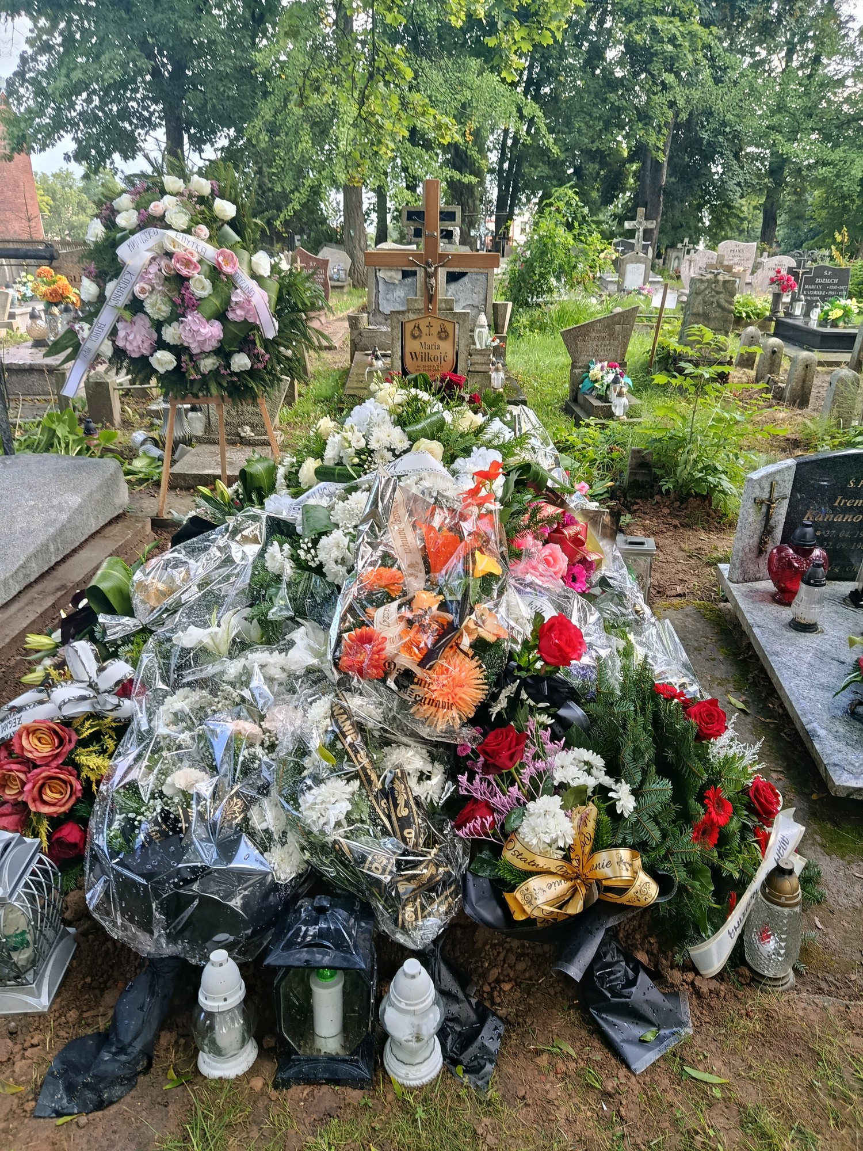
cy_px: 576
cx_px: 432
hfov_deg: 56.8
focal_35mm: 24
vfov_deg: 71.6
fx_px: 798
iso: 112
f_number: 1.7
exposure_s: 1/100
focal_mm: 5.24
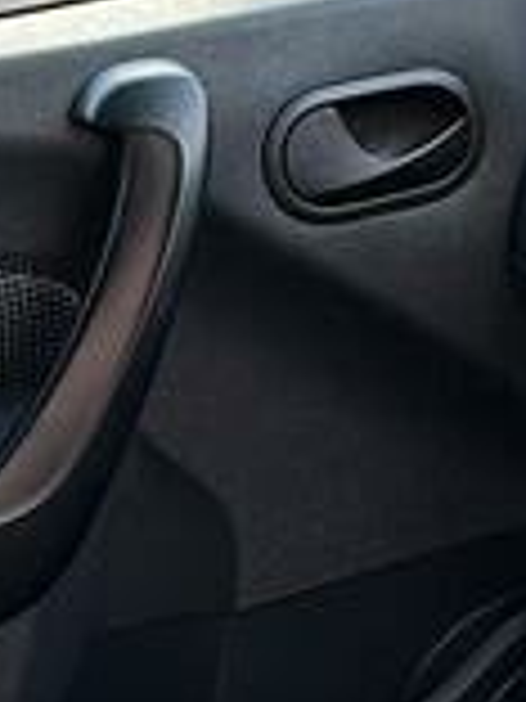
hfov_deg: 10.7
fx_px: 2796
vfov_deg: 14.2
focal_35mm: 138
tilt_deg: -29.1
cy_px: 576
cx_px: 396
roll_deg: +8.1
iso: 160
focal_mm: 6.86
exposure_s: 1/121
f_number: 1.78
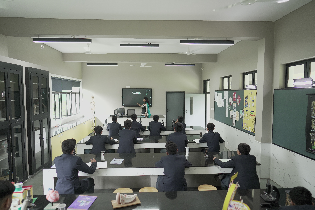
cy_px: 105
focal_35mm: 24
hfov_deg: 73.7
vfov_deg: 53.1
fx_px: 210
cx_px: 158
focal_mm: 24
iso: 640
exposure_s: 1/200
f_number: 2
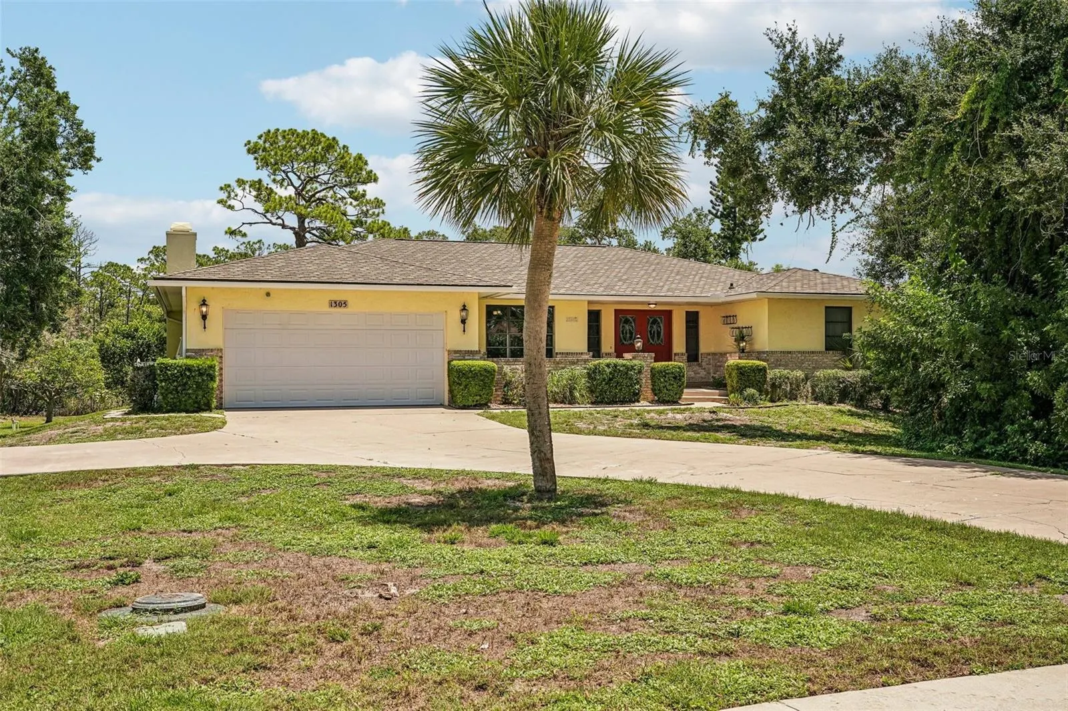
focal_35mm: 35
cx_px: 534
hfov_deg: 54.4
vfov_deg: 37.8
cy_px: 356
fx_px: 1038
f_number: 8
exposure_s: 1/1000
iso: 400
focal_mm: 35
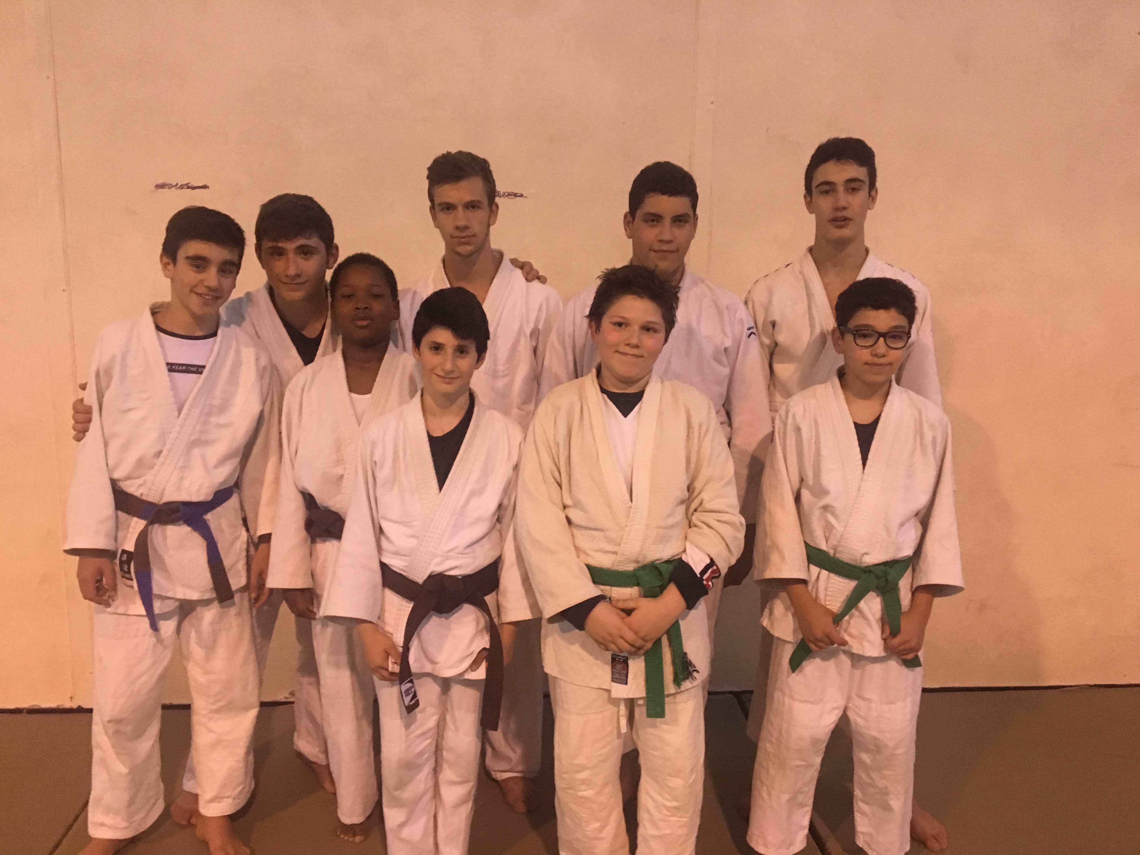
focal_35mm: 29
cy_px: 428
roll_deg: -2.0
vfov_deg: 48.2
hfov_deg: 61.7
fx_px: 955
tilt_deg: -9.5
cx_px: 570
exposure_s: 1/25
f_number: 2.2
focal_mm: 4.15
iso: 200
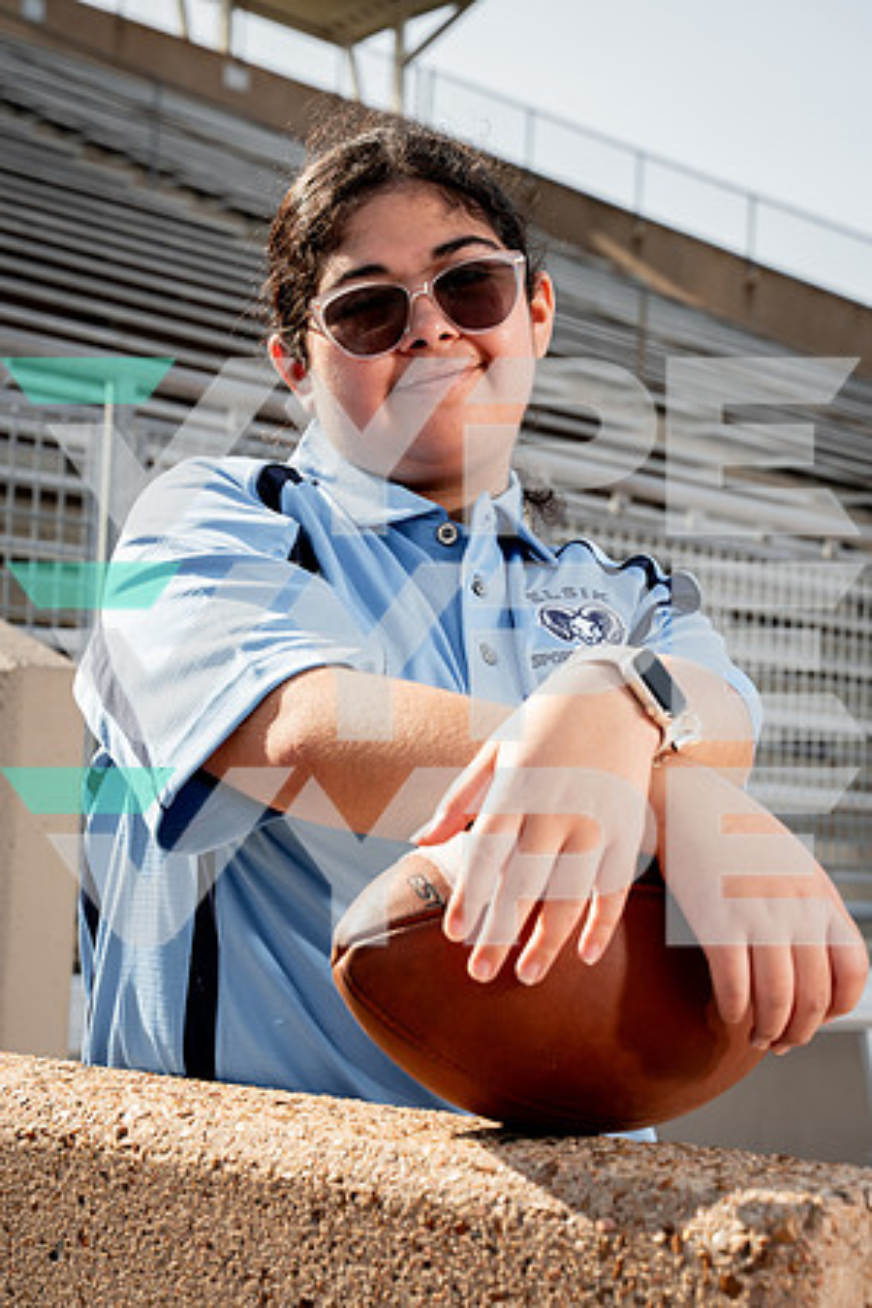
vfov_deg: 28.8
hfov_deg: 19.5
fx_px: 2543
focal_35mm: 70
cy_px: 654
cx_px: 436
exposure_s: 1/250
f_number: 8
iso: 250
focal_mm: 70
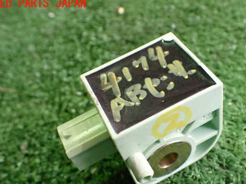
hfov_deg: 45.4
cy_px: 122
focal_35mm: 41
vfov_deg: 34.8
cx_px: 152
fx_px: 291
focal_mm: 5.4
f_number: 2.3
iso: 800
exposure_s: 1/100
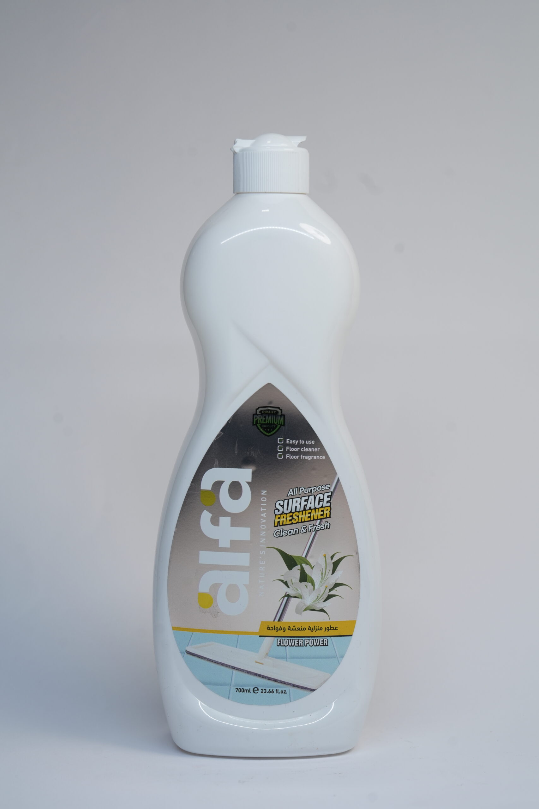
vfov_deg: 28.8
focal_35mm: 70
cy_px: 404
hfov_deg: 19.5
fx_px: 1572
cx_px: 270
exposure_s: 1/160
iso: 400
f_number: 7.1
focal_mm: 70
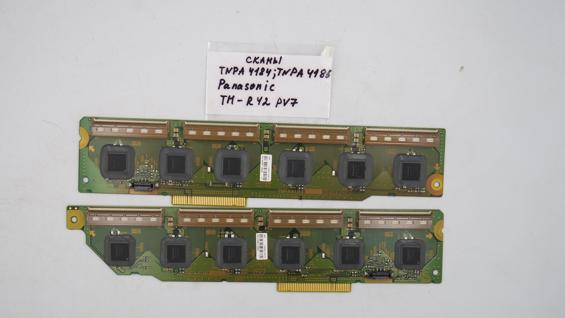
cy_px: 154
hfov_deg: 42.9
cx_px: 280
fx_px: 719
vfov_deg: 24.9
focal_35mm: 48
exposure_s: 1/125
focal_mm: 17
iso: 160
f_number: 5
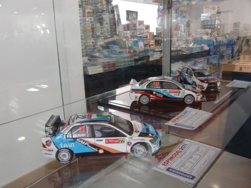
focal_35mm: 29
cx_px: 126
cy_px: 94
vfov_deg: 48.2
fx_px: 210
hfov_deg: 61.7
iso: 400
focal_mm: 5.2
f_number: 3.5
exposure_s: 1/60
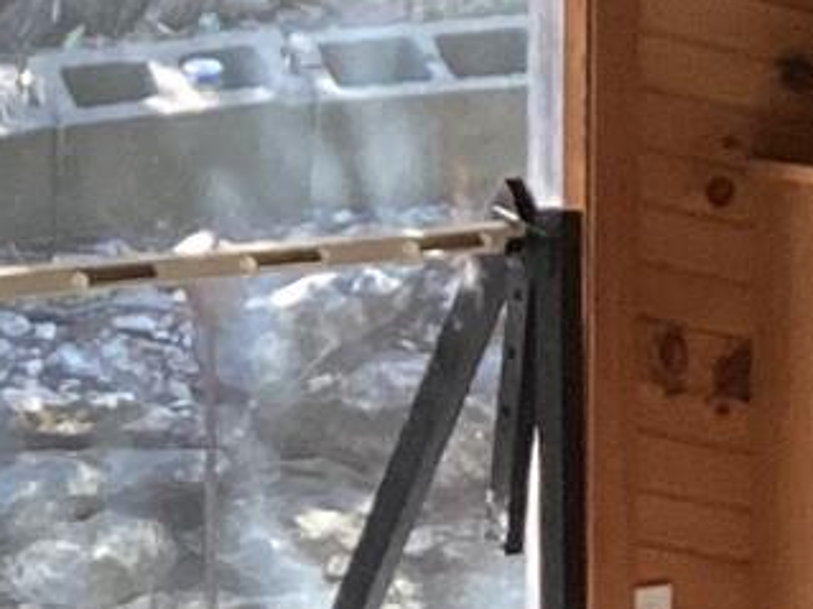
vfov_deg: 7.4
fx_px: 4672
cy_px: 482
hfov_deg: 9.7
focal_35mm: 199
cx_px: -311
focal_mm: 3.3
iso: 80
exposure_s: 1/60
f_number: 2.4
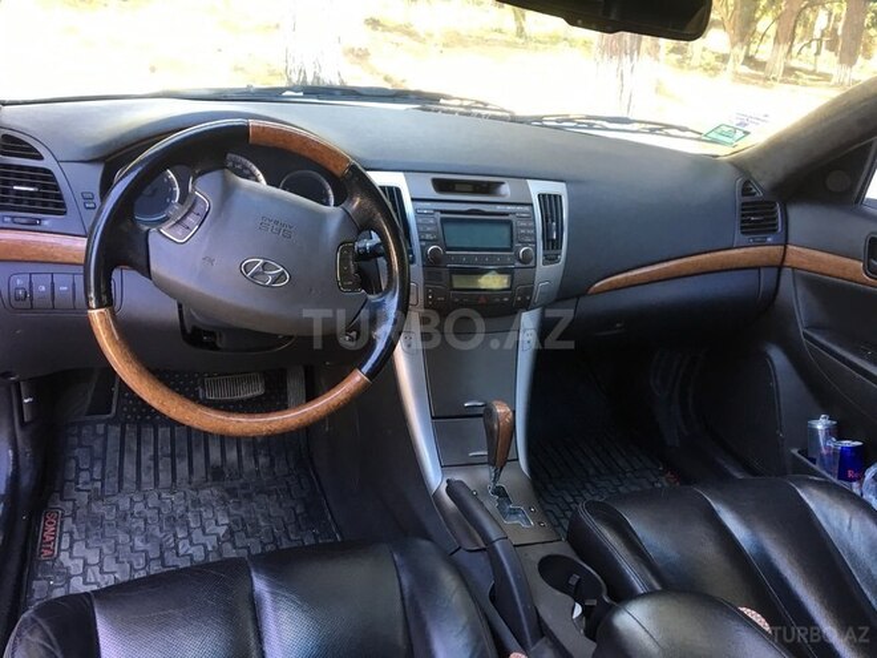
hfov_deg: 61.7
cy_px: 329
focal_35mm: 29
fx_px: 735
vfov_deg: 48.2
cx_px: 438
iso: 40
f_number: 2.2
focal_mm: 4.15
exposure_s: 1/33
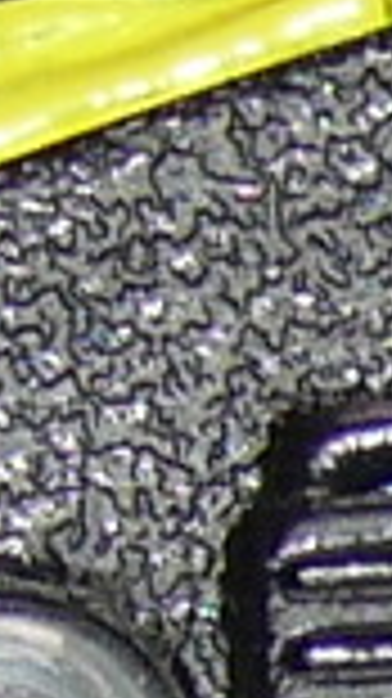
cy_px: 842
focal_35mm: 1156
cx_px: 2095
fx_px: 21396
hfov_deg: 1.0
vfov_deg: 1.9
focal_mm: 13.6
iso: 100
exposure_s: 1/30
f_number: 4
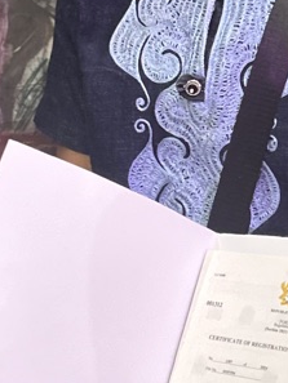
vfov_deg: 18.7
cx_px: 201
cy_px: 156
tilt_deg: -9.9
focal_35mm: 105
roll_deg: +1.5
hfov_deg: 14.1
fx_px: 1164
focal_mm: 5.7
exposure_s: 1/50
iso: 500
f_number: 1.5
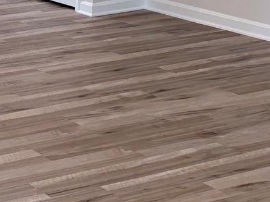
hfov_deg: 15.0
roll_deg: +2.1
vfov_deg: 12.0
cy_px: -19
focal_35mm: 122
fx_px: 952
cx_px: -128
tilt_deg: -10.0
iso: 80
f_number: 1.6
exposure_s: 1/120
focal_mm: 5.96
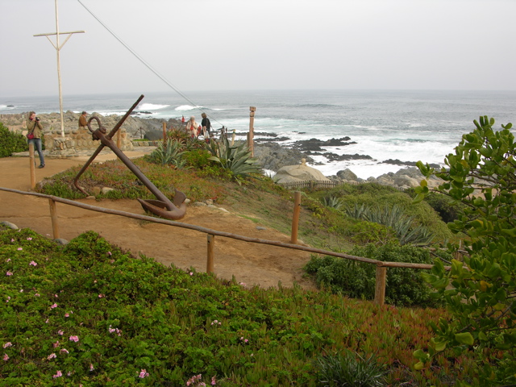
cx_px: 258
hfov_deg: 52.6
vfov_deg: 40.7
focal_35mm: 35
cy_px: 194
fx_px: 522
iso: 50
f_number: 4.5
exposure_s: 1/82.4
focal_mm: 8.9
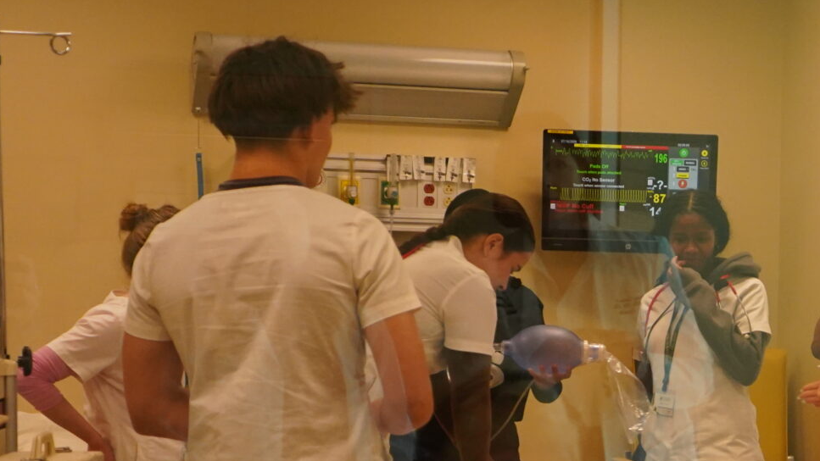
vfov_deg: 13.8
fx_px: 1870
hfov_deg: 24.1
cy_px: 471
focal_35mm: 86
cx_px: 727
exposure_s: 1/125
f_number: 4
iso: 3200
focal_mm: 31
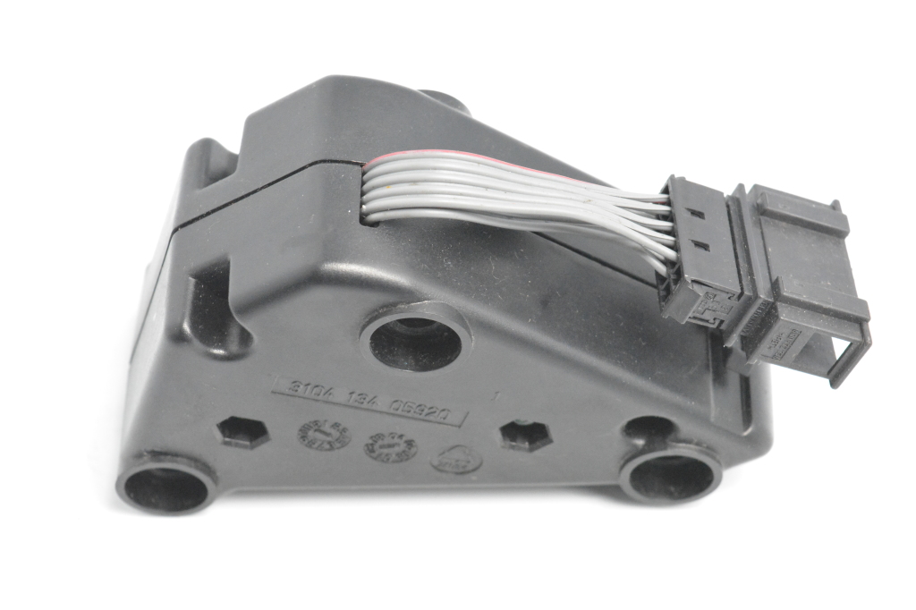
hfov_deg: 24.6
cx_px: 458
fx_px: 2098
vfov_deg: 16.5
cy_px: 305
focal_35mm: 82
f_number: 9
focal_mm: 55
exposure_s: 1/320
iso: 6400
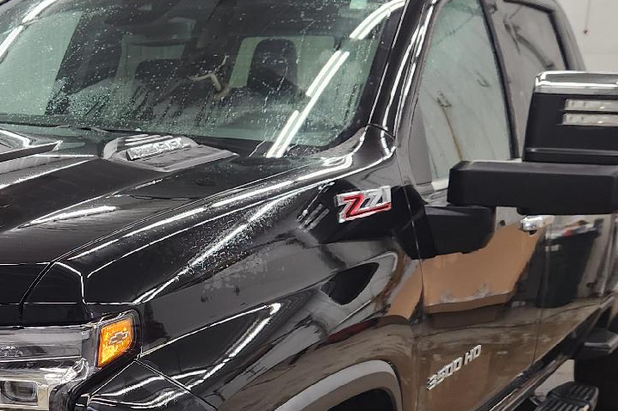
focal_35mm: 64
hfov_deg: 29.6
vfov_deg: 21.0
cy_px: 323
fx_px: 1098
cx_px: 19
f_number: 1.8
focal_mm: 5.4
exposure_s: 1/120
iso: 160
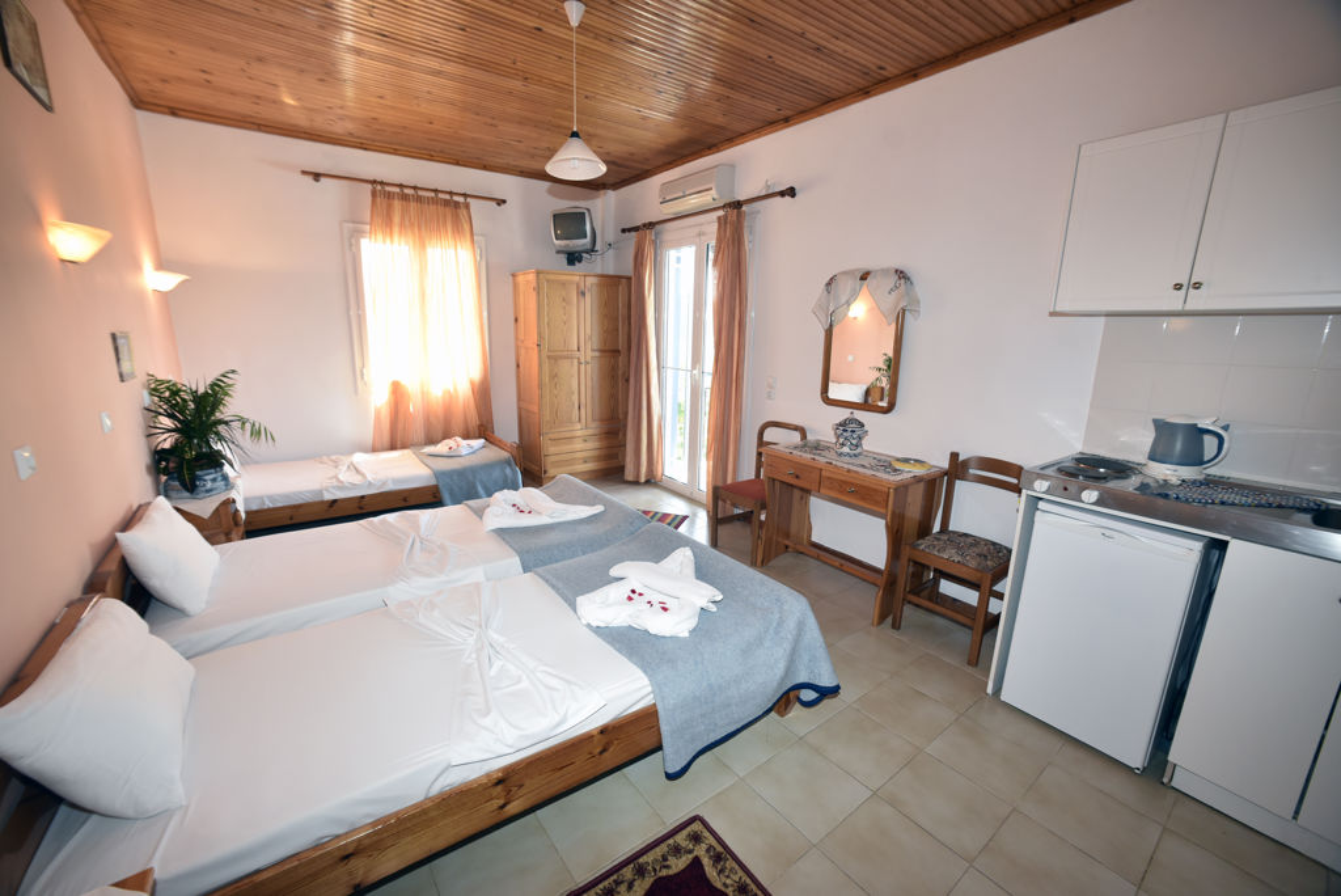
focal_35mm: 14
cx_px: 670
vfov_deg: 81.3
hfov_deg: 104.2
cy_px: 448
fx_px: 522
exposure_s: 1/100
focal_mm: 14
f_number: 5
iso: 800
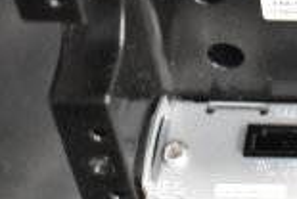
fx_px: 1265
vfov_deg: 8.9
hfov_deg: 12.4
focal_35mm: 153
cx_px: 519
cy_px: -5
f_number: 4
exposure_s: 1/40
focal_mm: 26
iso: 8000
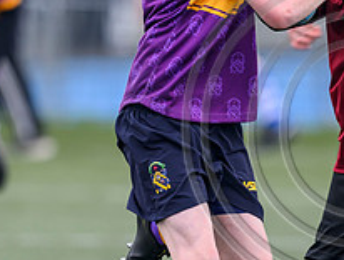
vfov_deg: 1.2
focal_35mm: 1263
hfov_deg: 1.6
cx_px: 273
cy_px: 115
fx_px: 12595
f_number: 3.5
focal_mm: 400
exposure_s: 1/2000
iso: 640
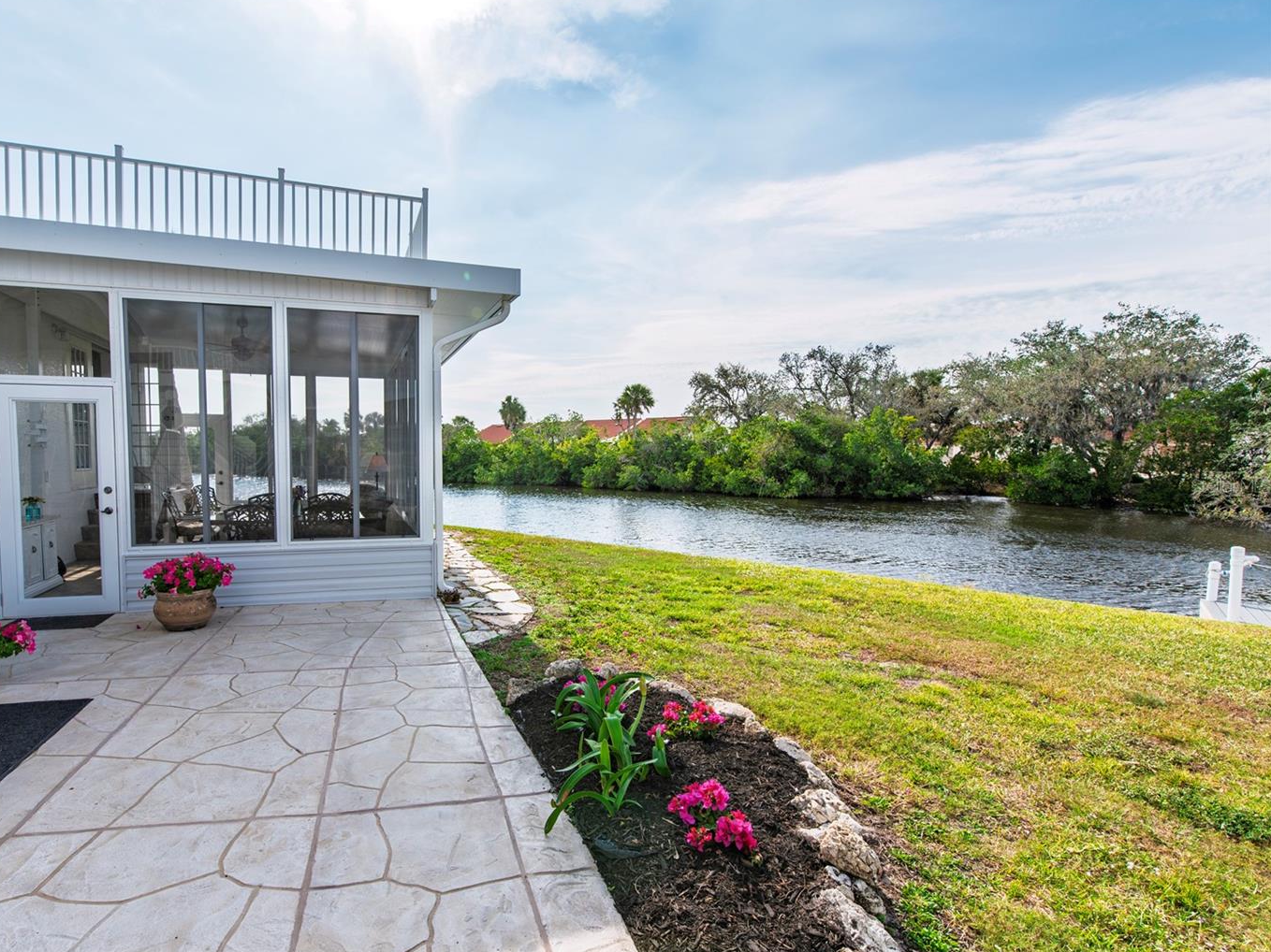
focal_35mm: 17
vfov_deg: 74.7
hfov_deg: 90.2
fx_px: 624
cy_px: 486
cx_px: 526
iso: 100
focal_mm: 15
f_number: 9
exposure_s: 1/320
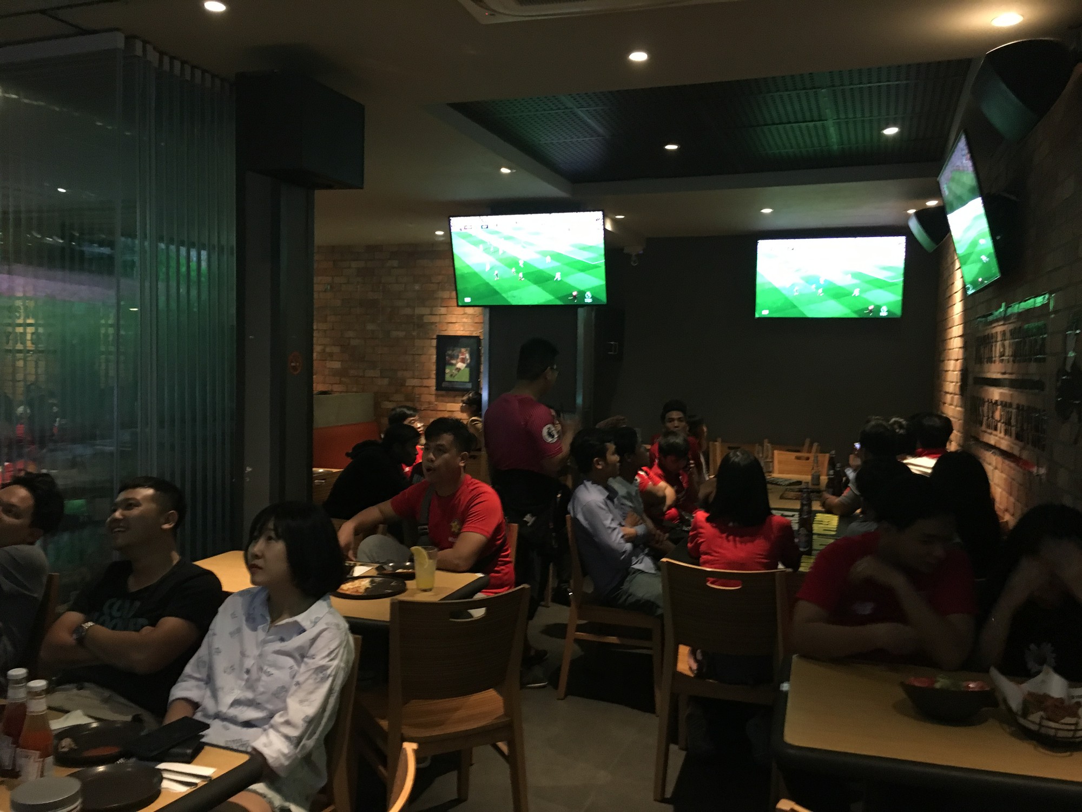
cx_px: 541
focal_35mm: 29
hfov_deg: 61.7
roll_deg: -1.4
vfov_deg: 48.2
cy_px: 406
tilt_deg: -2.8
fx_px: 906
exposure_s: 1/17
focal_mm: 4.15
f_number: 2.2
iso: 400
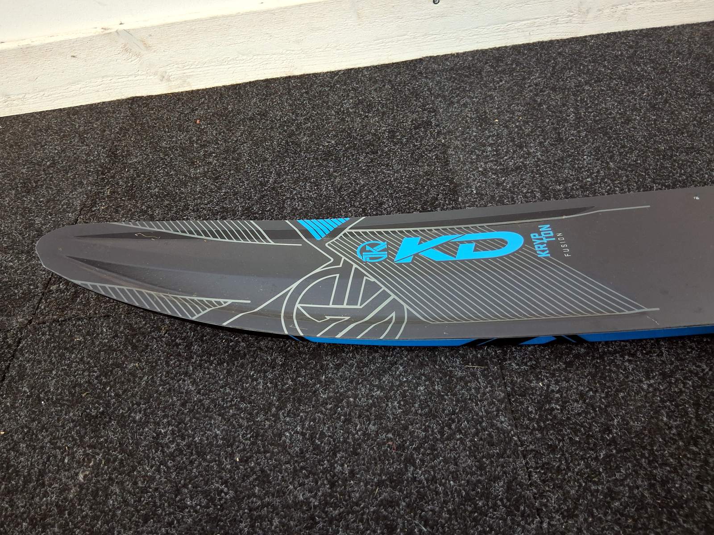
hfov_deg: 67.3
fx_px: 536
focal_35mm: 26
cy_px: 268
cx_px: 357
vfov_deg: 53.1
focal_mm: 3.98
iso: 250
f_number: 1.8
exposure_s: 1/50
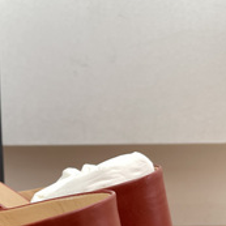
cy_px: 255
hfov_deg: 26.2
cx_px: 36
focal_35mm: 64
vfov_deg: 24.8
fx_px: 473
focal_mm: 5.1
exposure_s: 1/121
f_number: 1.6
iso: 50
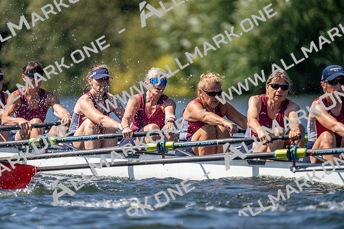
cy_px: 114
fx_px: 5734
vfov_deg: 2.3
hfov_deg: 3.4
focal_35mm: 600
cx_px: 172
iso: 320
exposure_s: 1/2000
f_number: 6.3
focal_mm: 600
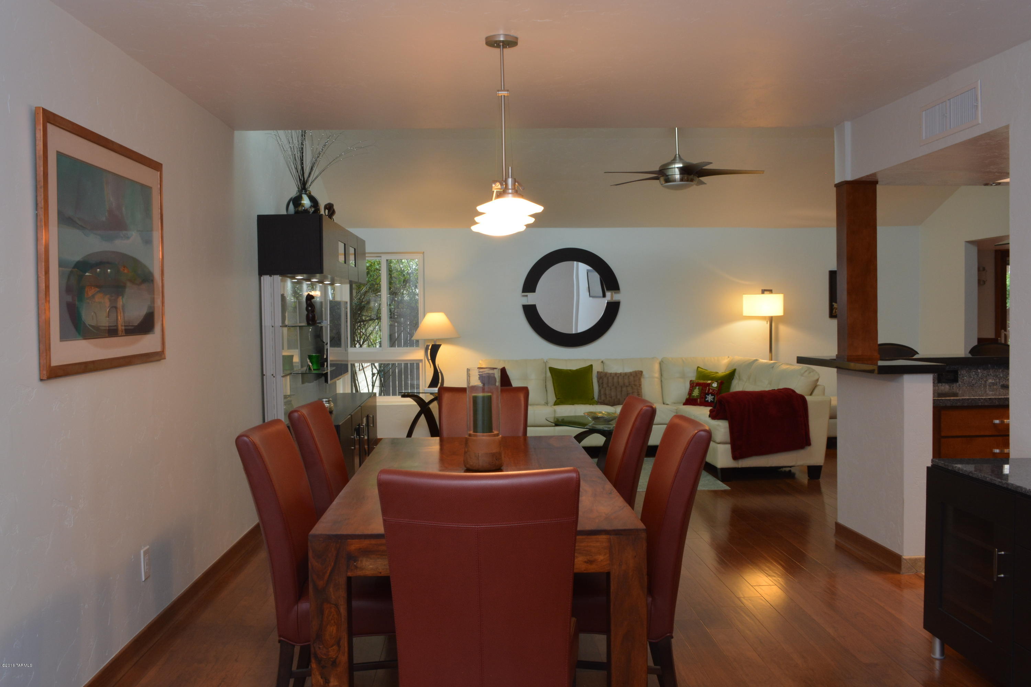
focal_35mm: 30
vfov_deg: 43.6
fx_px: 859
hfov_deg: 61.9
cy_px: 344
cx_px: 516
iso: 400
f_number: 13
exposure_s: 1/5
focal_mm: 20
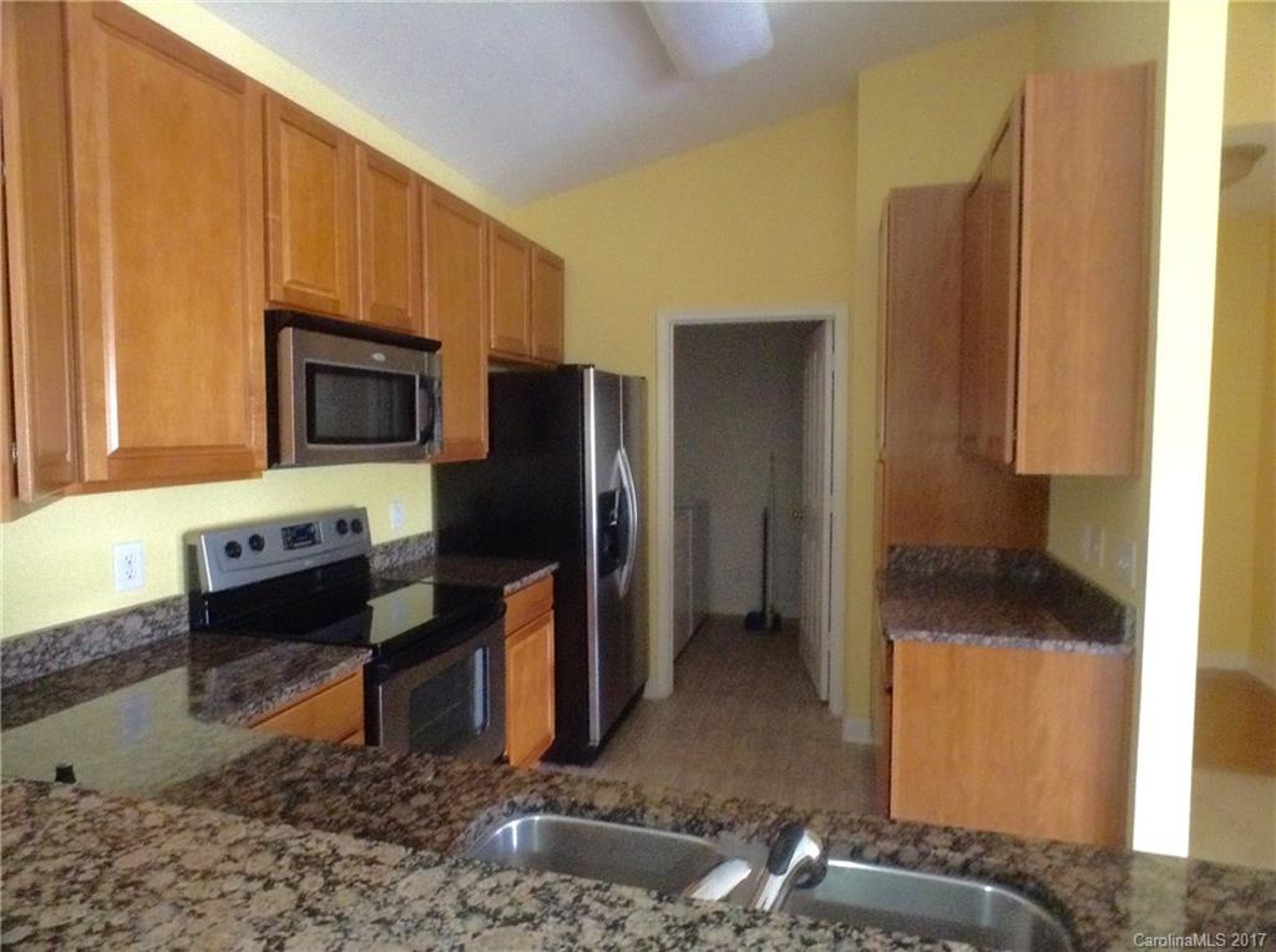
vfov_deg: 42.8
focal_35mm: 33
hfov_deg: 55.4
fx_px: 1214
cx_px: 638
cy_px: 476
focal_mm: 3.3
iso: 500
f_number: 2.4
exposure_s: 1/15
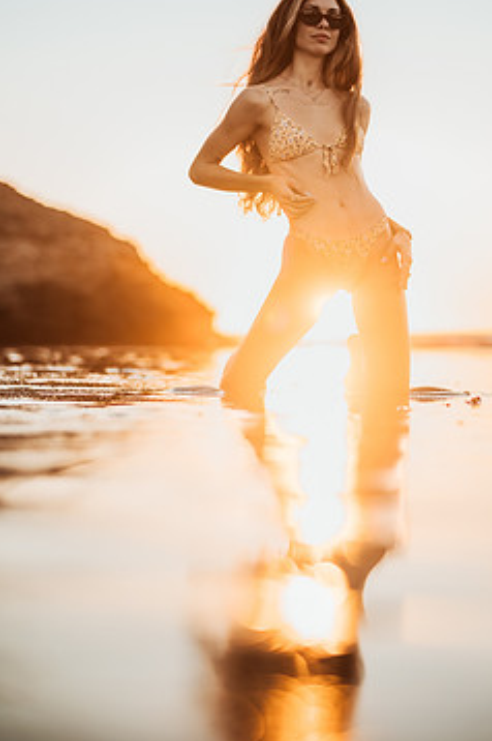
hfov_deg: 18.6
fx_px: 1499
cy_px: 308
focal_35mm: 73
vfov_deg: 27.7
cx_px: 294
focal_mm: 58
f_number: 1.8
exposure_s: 1/800
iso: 100
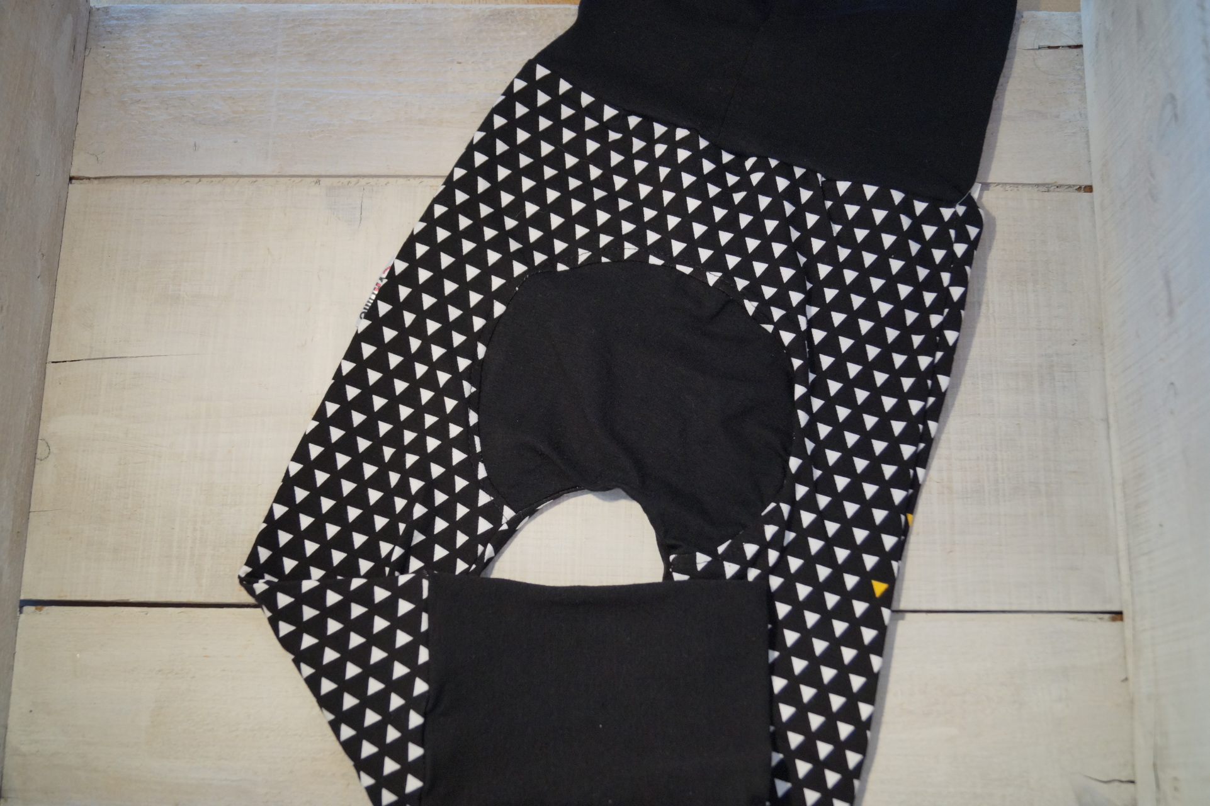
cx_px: 605
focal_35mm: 39
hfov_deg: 49.6
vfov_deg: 34.2
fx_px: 1310
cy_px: 403
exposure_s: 1/160
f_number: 4
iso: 1000
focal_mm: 26
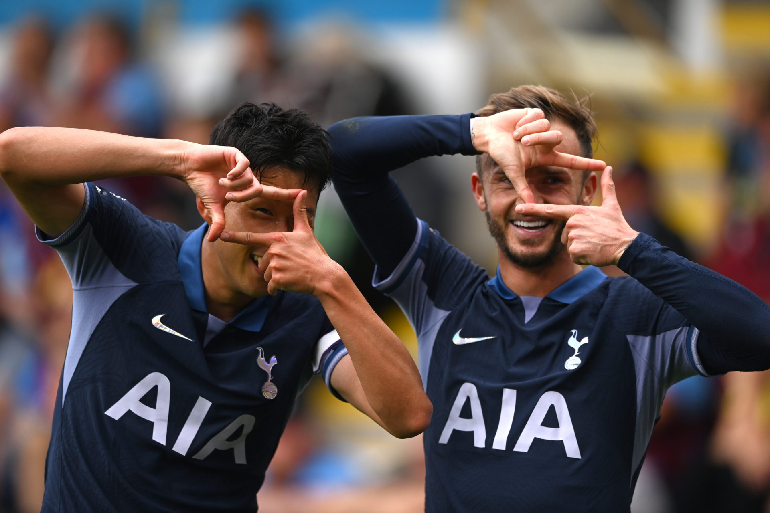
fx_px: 8555
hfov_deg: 5.2
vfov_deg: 3.4
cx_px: 385
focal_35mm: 400
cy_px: 256
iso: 400
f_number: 2.8
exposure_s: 1/1600
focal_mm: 400
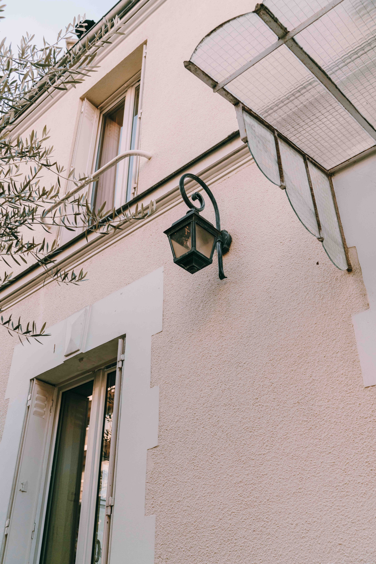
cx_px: 188
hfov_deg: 37.9
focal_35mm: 35
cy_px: 282
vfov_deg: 54.4
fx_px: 548
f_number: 4
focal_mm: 35
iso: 1250
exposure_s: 1/640
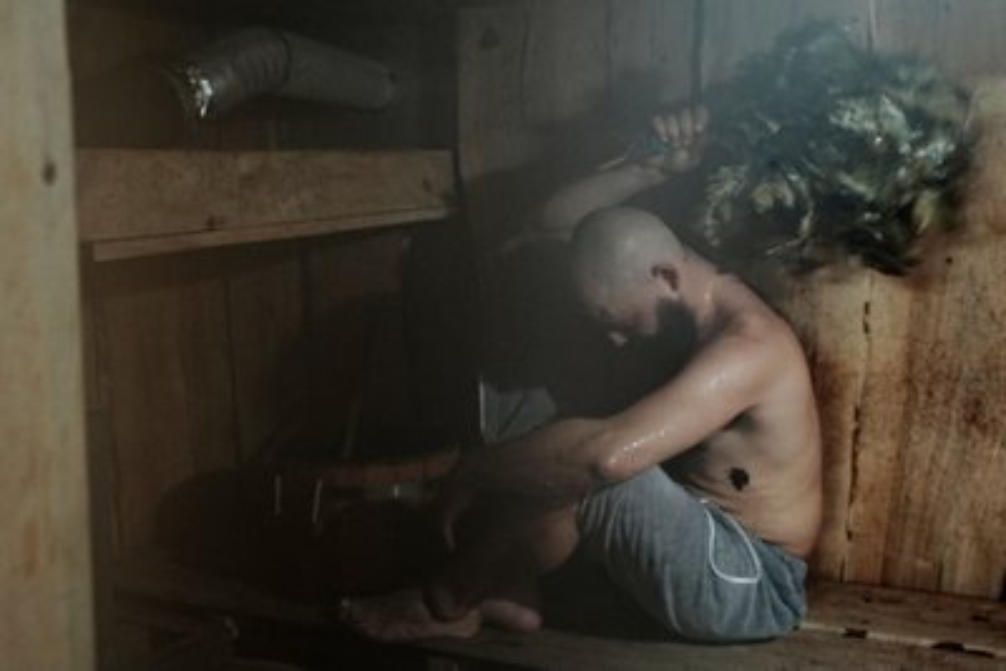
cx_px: 503
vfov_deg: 37.9
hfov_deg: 54.4
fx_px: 978
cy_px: 336
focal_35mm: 35
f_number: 5
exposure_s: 1/80
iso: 3200
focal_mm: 35
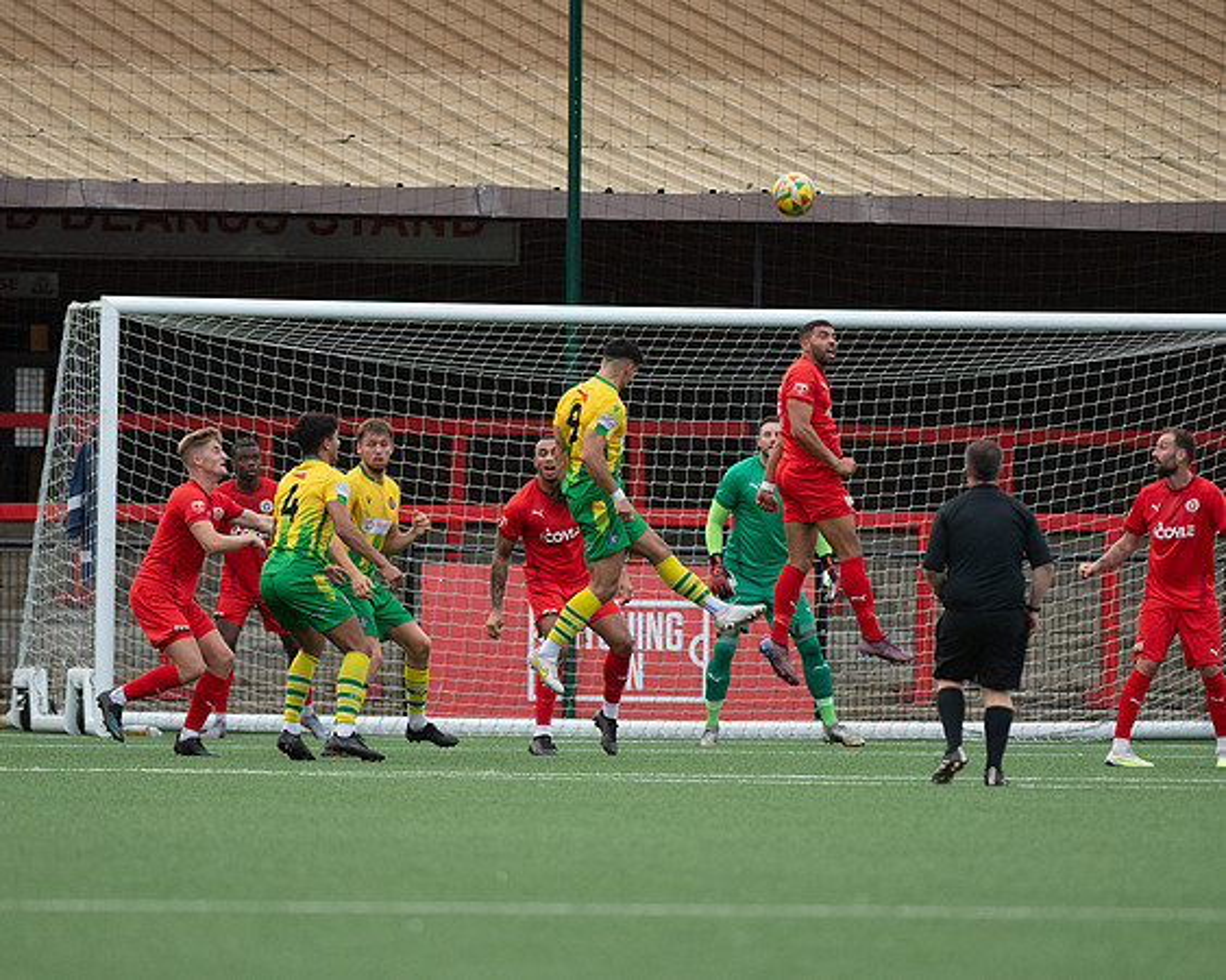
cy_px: 490
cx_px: 613
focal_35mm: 507
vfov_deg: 3.1
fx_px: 18392
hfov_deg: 3.8
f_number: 2.8
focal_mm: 300
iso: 2000
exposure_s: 1/2000
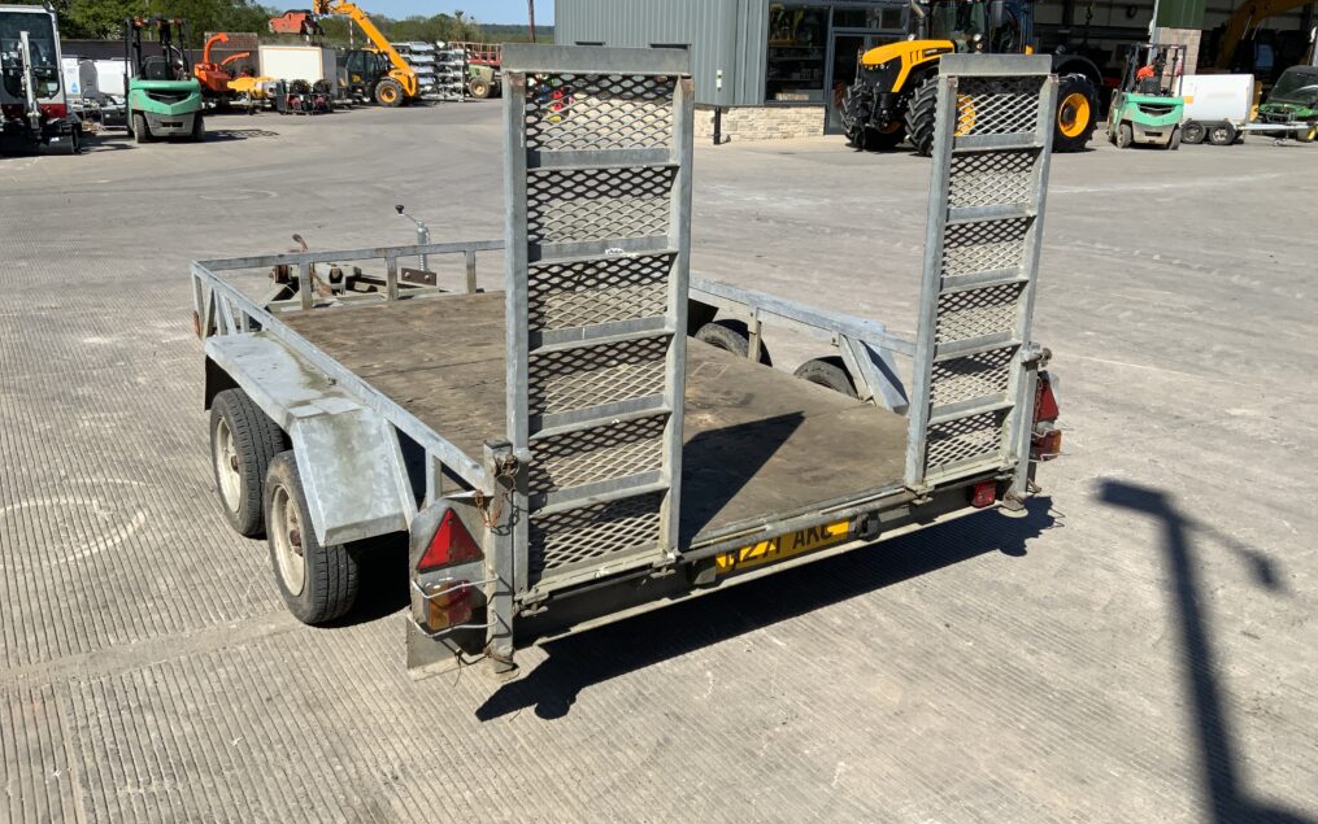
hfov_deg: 61.2
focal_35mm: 31
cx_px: 664
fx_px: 1114
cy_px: 362
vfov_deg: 40.6
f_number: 1.8
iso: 20
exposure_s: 1/2227
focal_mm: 3
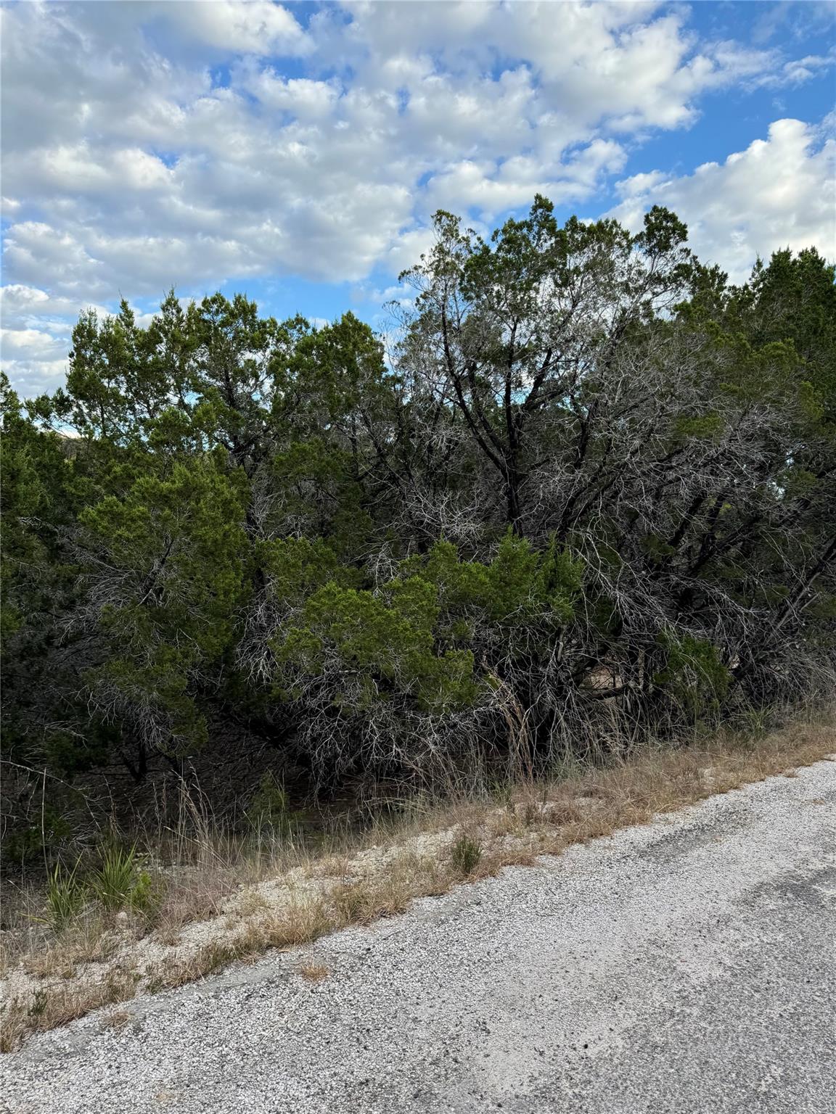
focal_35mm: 24
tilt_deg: -0.5
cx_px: 418
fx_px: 773
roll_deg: +0.4
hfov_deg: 56.8
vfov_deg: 71.6
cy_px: 557
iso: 80
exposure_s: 1/1151
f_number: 1.78
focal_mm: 6.76
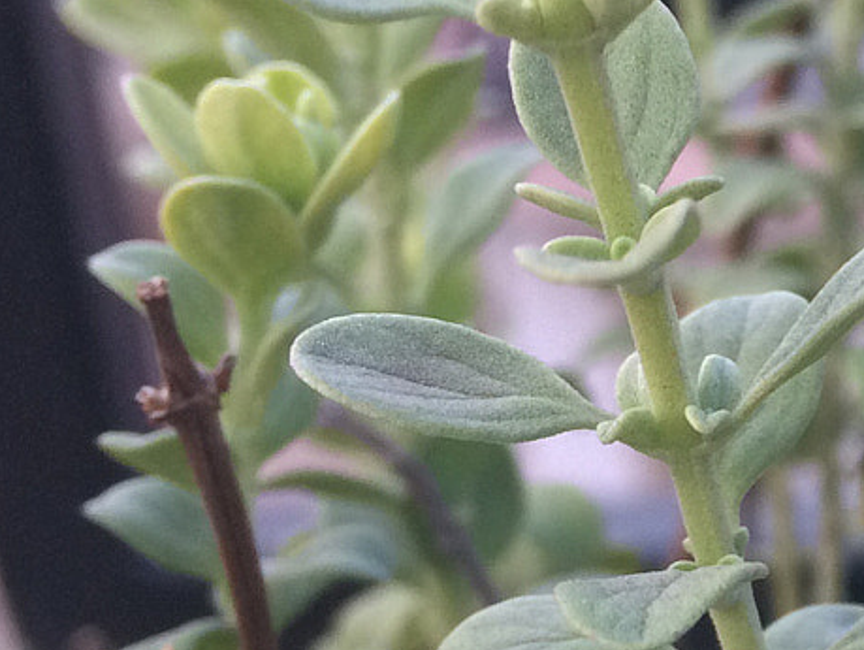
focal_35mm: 101
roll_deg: -1.0
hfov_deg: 17.7
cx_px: 1244
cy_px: 601
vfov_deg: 14.5
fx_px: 2523
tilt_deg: -31.8
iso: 64
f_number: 2.2
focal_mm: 4.15
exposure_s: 1/100
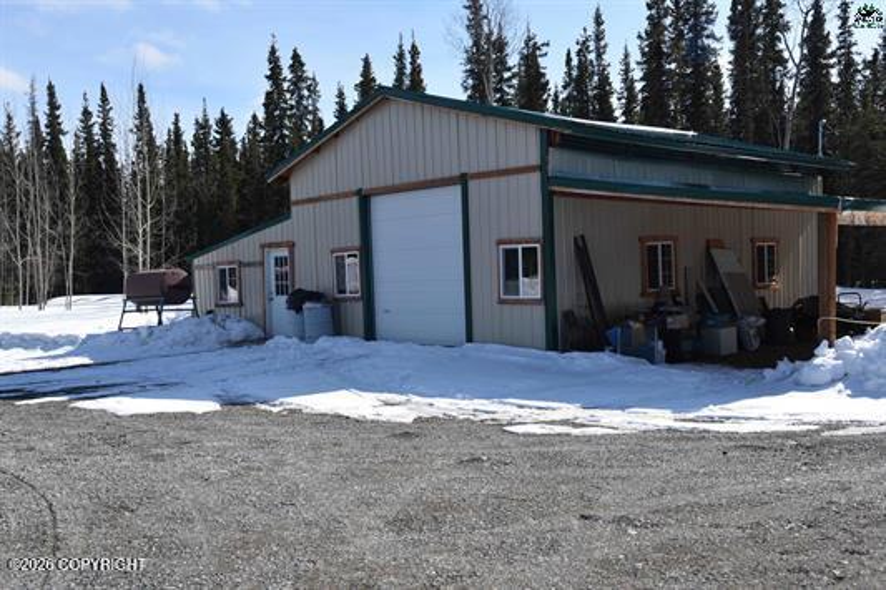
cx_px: 443
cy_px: 295
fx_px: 935
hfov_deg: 50.7
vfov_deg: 35.0
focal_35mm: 38
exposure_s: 1/400
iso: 200
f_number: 10
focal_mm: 38
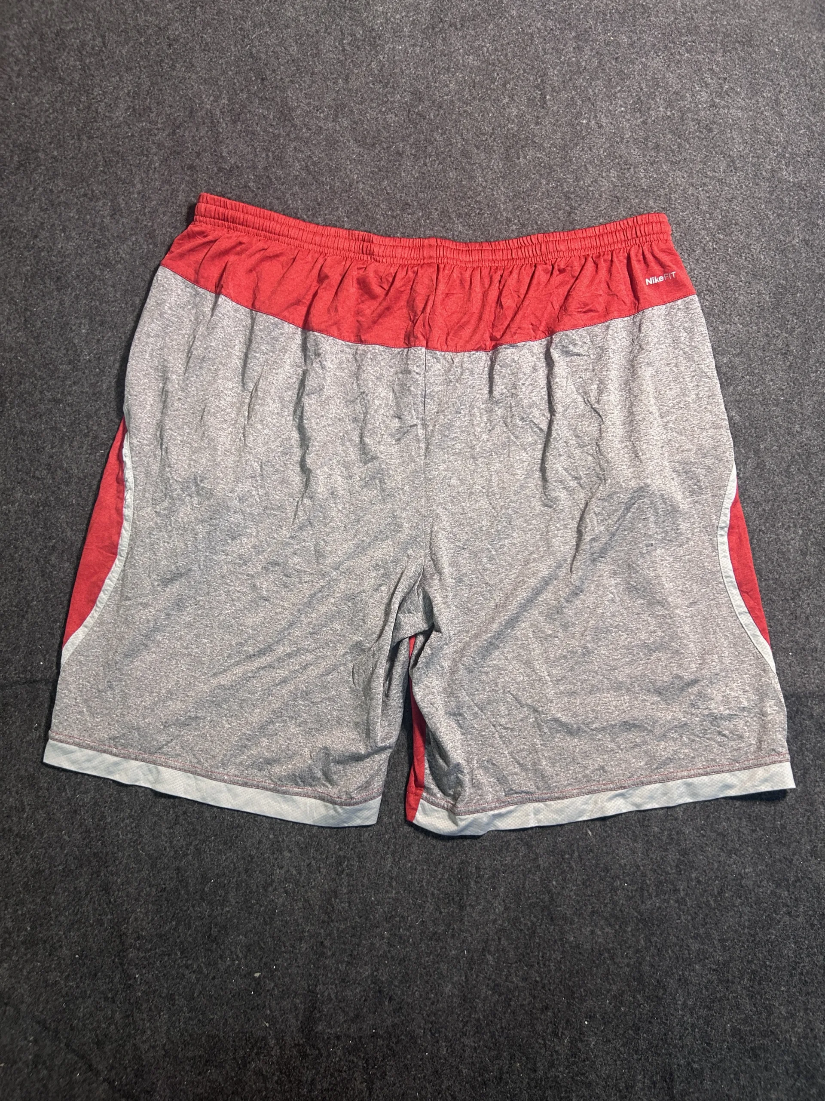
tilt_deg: -62.5
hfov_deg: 53.1
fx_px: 826
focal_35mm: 26
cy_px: 550
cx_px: 412
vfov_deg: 67.3
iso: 160
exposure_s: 1/50
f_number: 1.5
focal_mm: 5.7
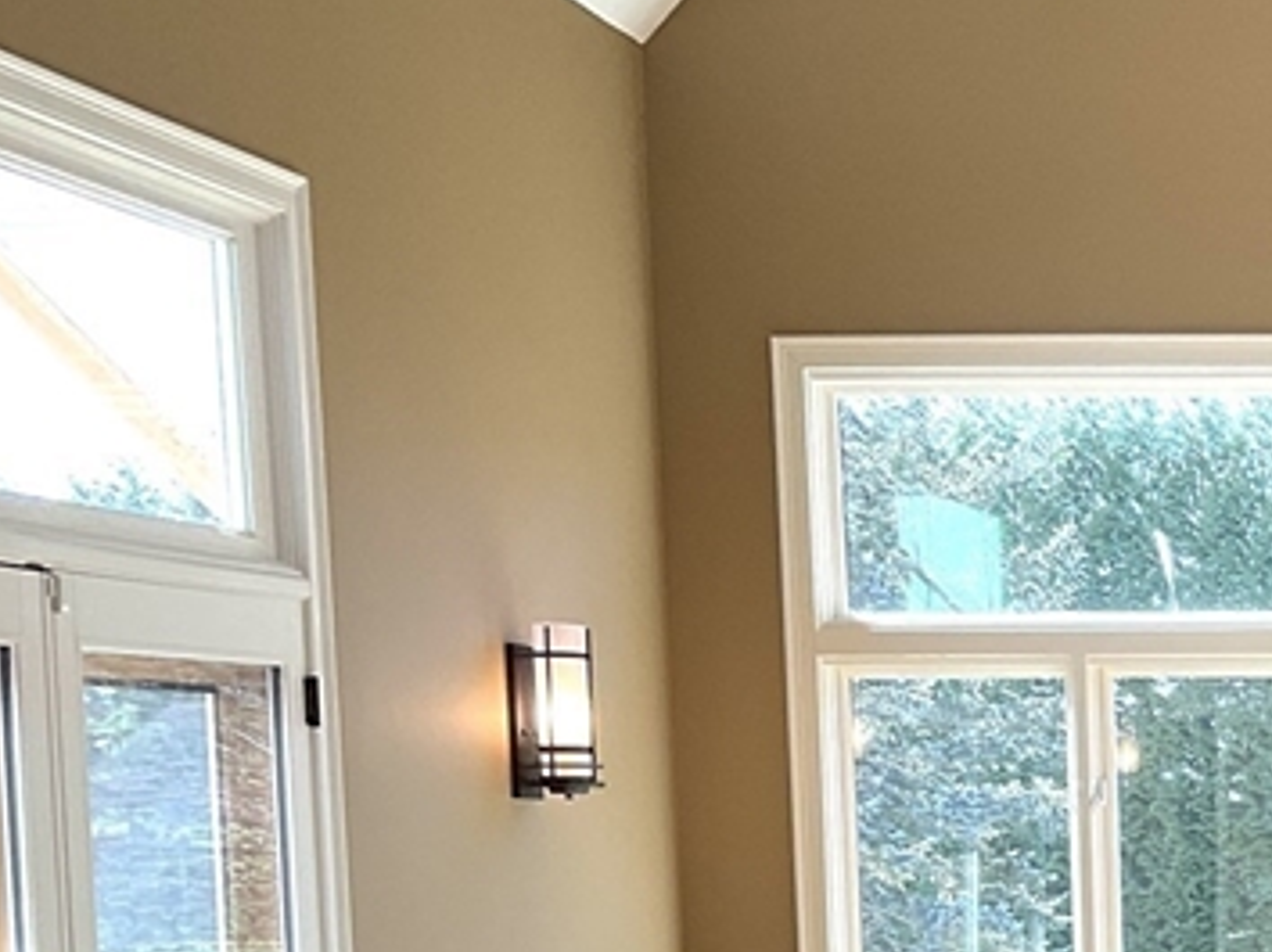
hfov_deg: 20.7
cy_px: 1114
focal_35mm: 84
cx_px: 1768
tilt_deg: -5.5
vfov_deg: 16.9
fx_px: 3085
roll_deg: +0.6
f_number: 1.8
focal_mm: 3
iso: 25
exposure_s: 1/120
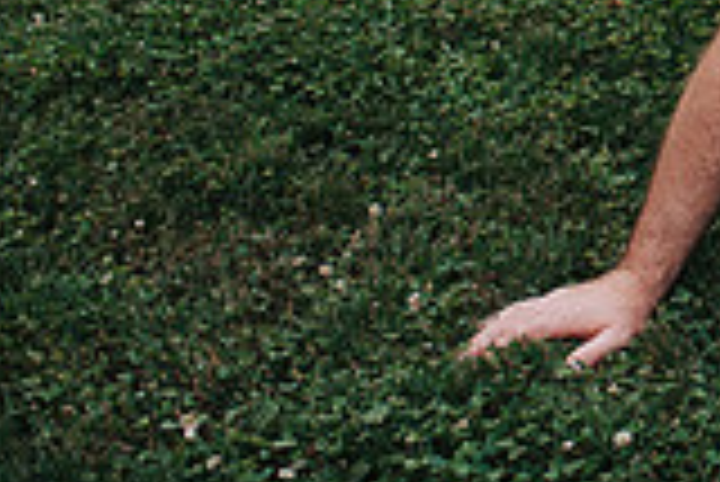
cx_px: 1329
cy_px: -205
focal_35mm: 135
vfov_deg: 9.9
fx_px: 2702
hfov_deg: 13.5
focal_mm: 35
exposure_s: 1/1250
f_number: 2.8
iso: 1000
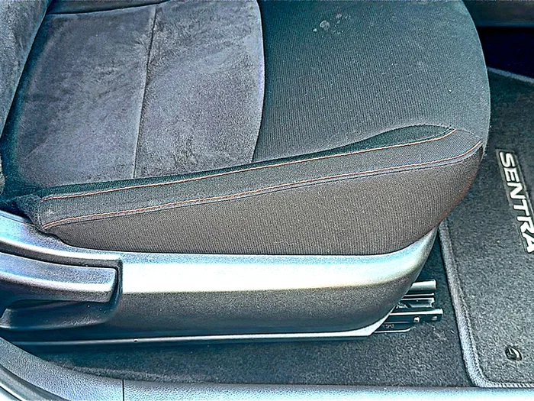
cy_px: 200
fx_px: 555
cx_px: 267
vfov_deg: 39.7
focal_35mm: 36
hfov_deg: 51.4
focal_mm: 6.86
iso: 80
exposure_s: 1/66
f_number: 1.78
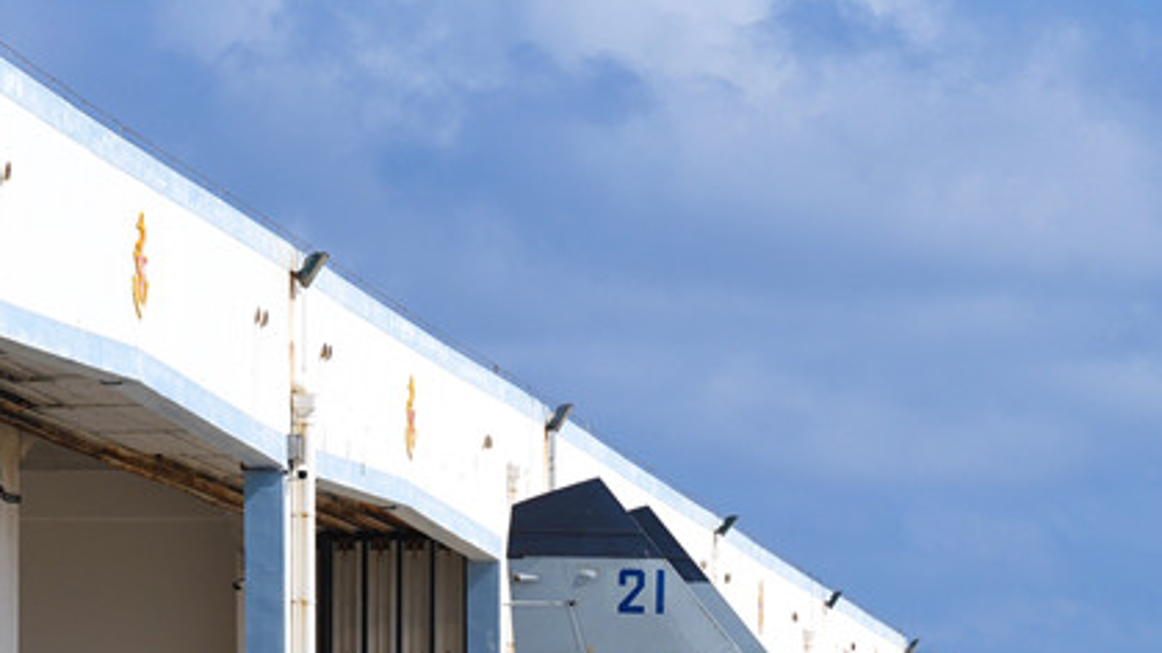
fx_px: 8841
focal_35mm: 287
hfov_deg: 7.4
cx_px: 1522
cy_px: 816
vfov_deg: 4.2
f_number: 8
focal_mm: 101
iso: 200
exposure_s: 1/1000
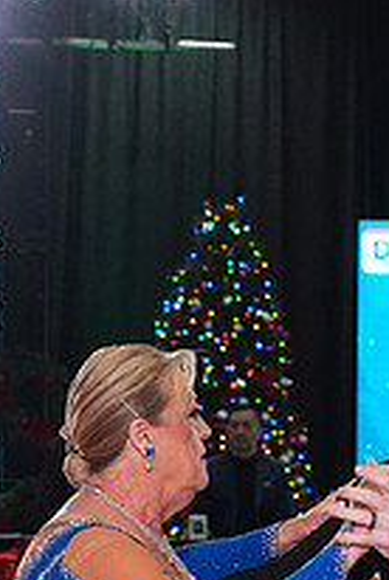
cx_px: 295
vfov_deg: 8.5
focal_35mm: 239
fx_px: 3861
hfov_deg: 5.8
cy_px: 808
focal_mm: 85
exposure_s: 1/320
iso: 6400
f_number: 7.1
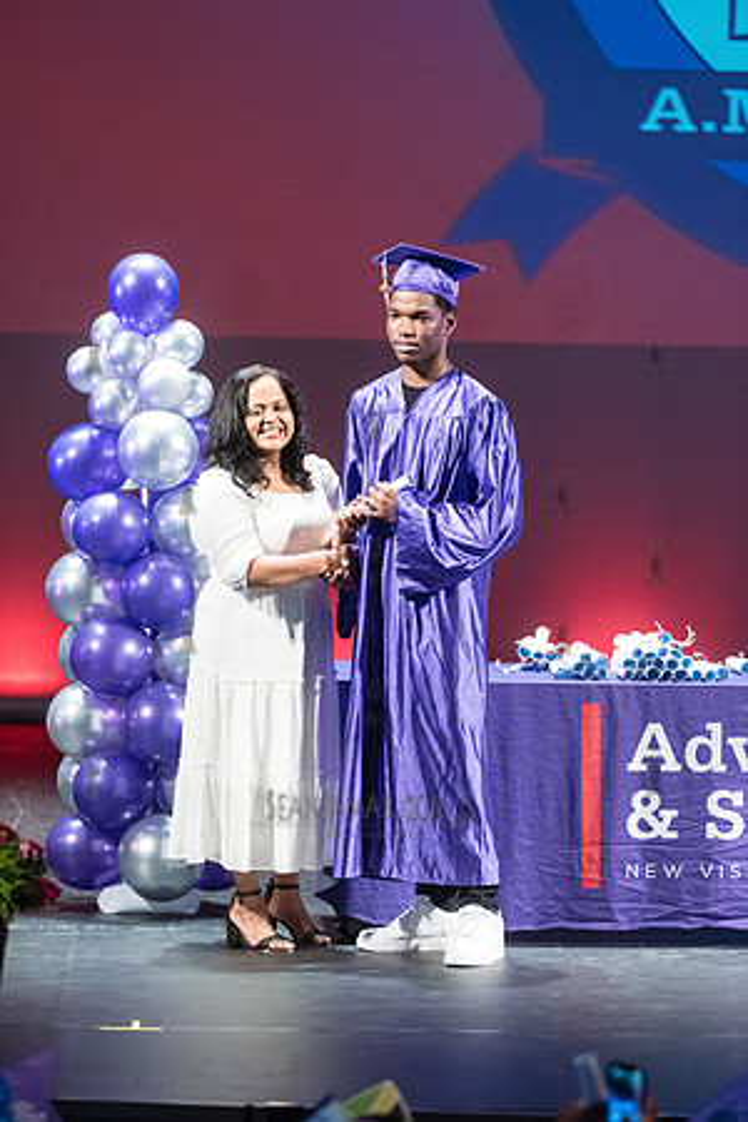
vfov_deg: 13.2
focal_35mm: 155
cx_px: 374
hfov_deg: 8.9
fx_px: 4830
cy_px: 561
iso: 4000
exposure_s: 1/250
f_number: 2.8
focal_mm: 155
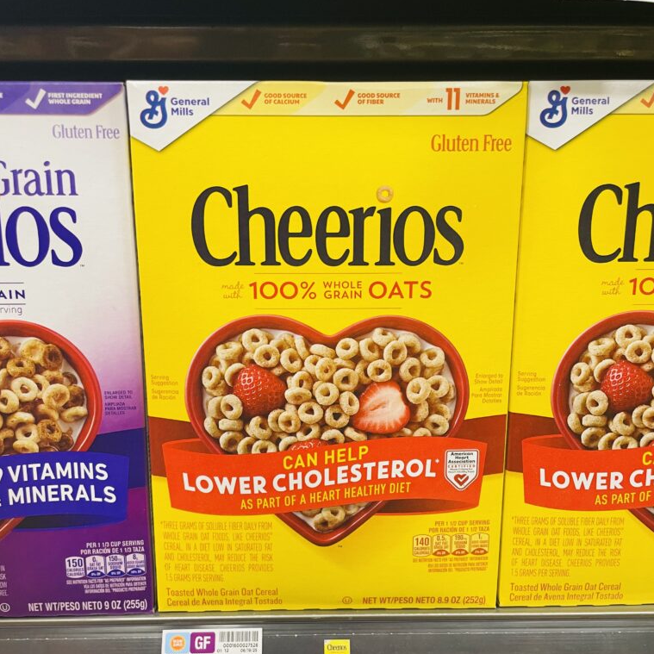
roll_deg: +1.3
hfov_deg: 52.5
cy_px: 383
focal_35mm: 31
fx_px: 663
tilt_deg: -15.2
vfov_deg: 52.3
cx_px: 330
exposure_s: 1/60
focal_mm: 4.2
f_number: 1.6
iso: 100
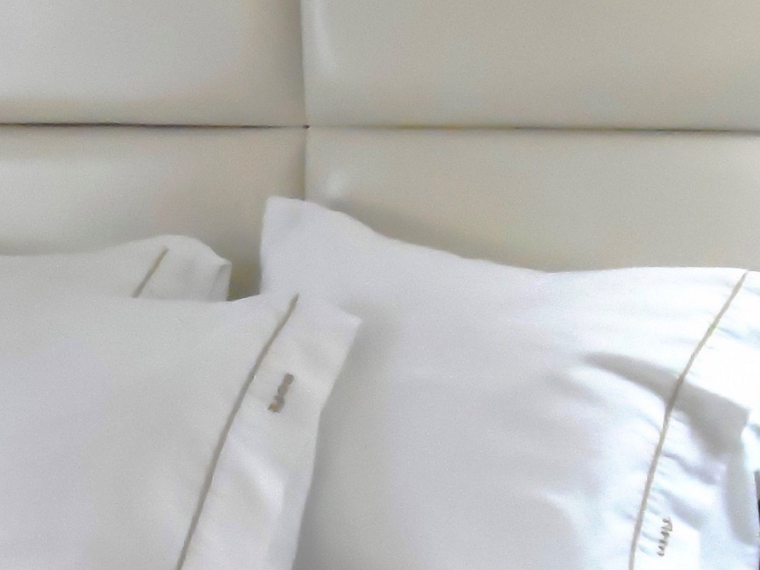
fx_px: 4215
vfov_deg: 7.7
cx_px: -29
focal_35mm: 192
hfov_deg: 10.2
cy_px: 642
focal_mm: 8.7
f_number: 4
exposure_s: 1/45
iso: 640
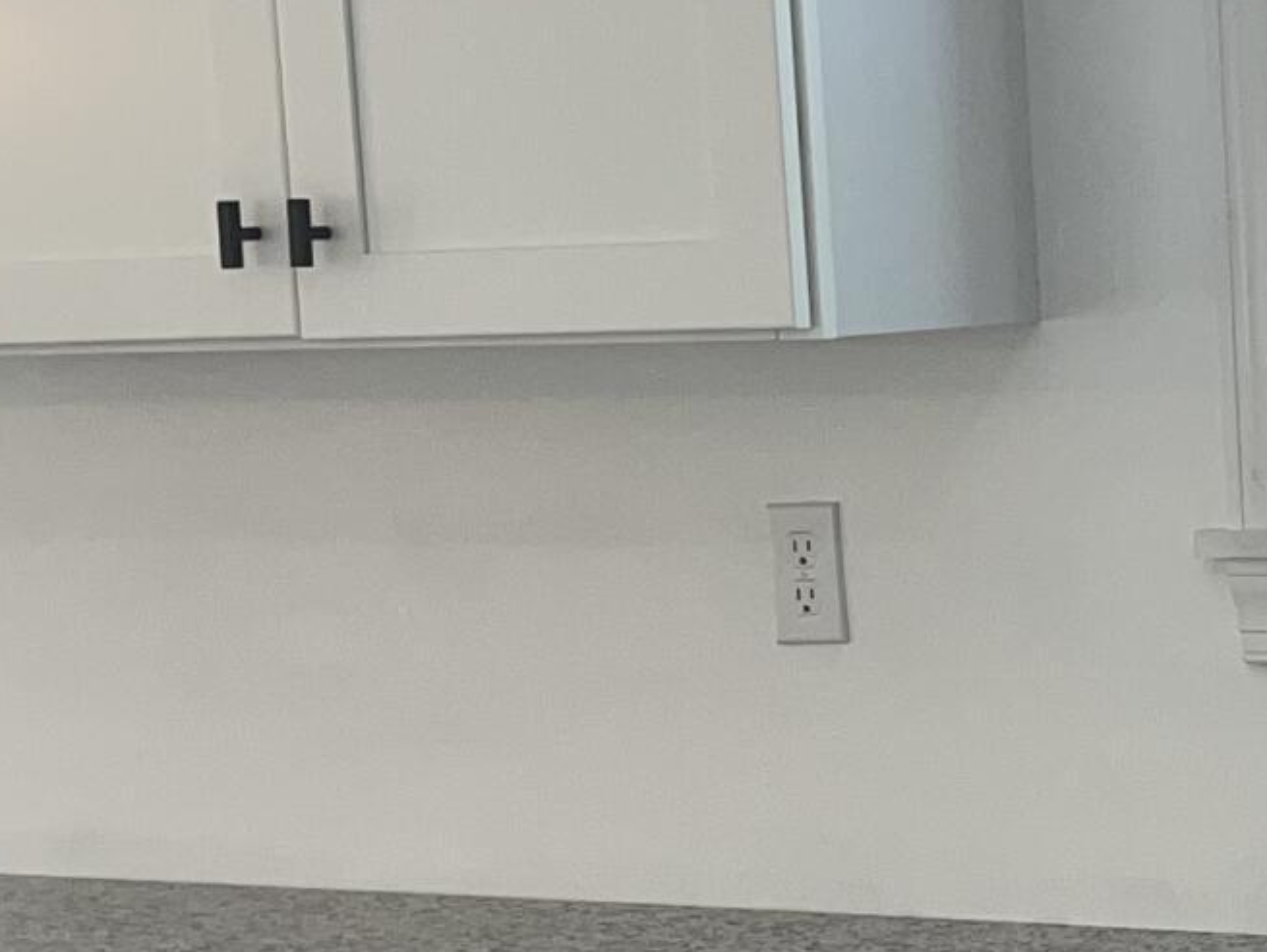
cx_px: 1489
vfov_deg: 12.4
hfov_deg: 15.9
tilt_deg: -6.3
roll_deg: +1.9
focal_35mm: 119
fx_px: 4358
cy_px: 671
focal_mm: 5.1
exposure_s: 1/120
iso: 64
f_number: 1.6
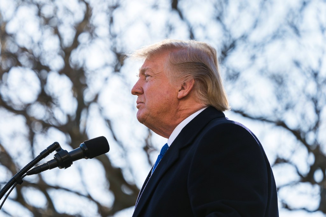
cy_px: 108
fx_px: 2635
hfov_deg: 7.1
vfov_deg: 4.7
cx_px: 163
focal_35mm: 291
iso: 200
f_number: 5.6
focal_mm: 291
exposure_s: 1/320
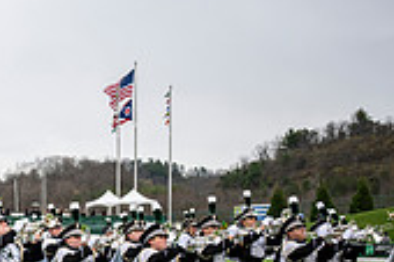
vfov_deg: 16.3
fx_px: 897
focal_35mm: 82
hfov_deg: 20.4
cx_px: -232
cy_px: 254
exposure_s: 1/500
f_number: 2.8
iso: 100
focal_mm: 24
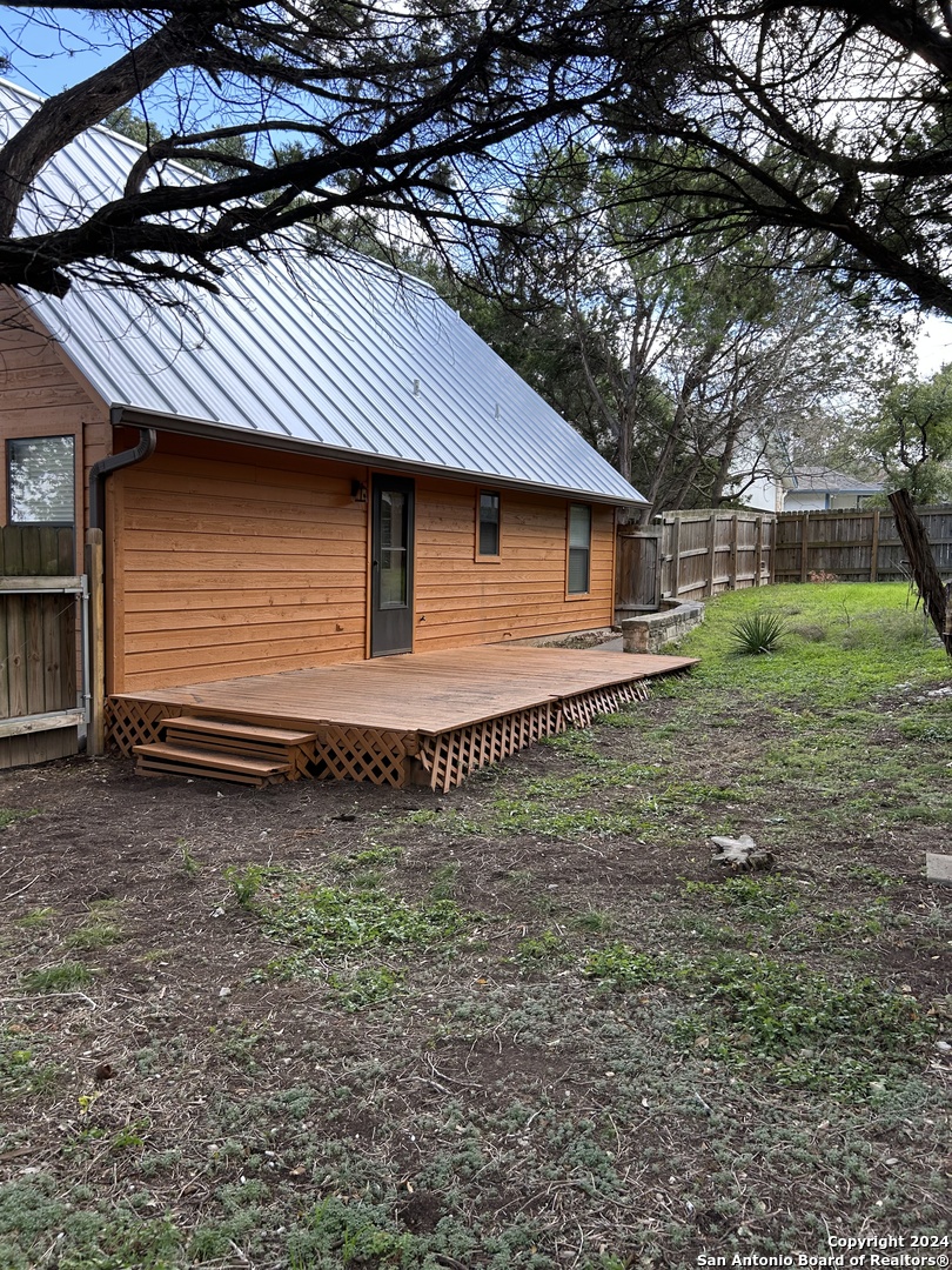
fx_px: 953
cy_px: 635
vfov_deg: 67.3
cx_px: 476
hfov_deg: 53.1
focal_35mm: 26
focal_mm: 5.7
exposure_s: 1/330
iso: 50
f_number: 1.5
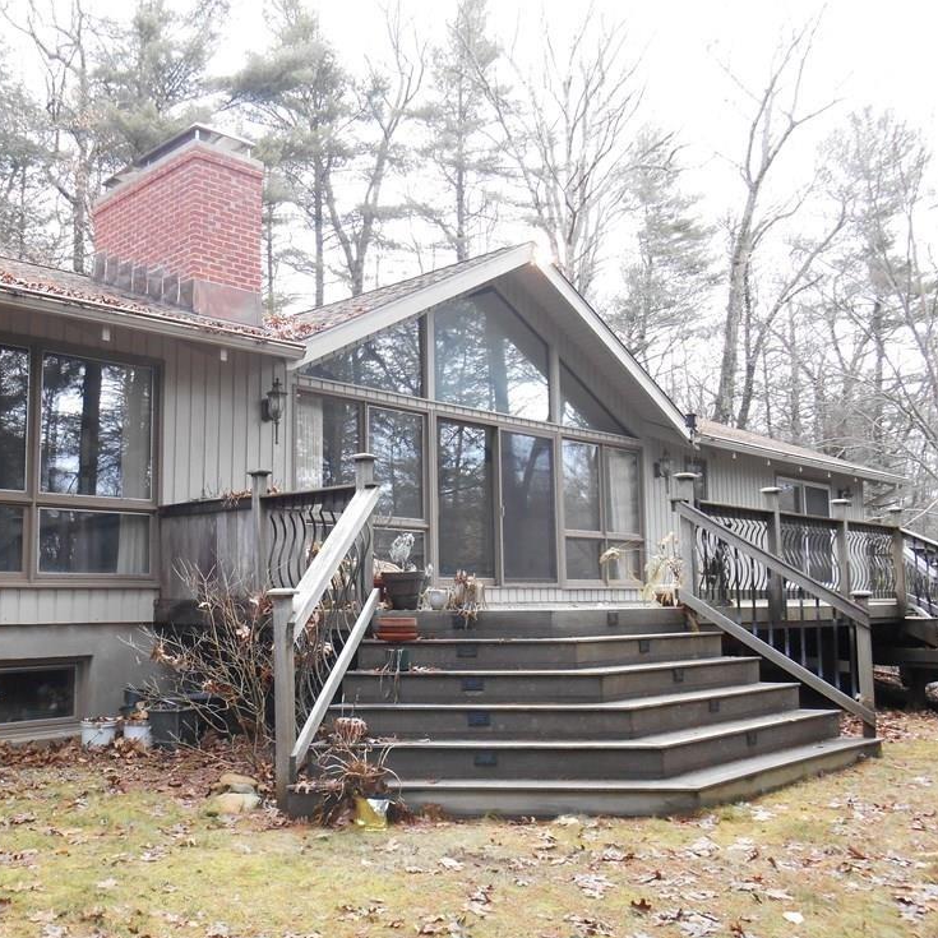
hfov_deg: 50.2
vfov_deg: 51.1
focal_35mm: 32
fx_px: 981
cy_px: 477
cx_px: 313
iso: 220
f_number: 3.4
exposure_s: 1/30
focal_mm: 4.7
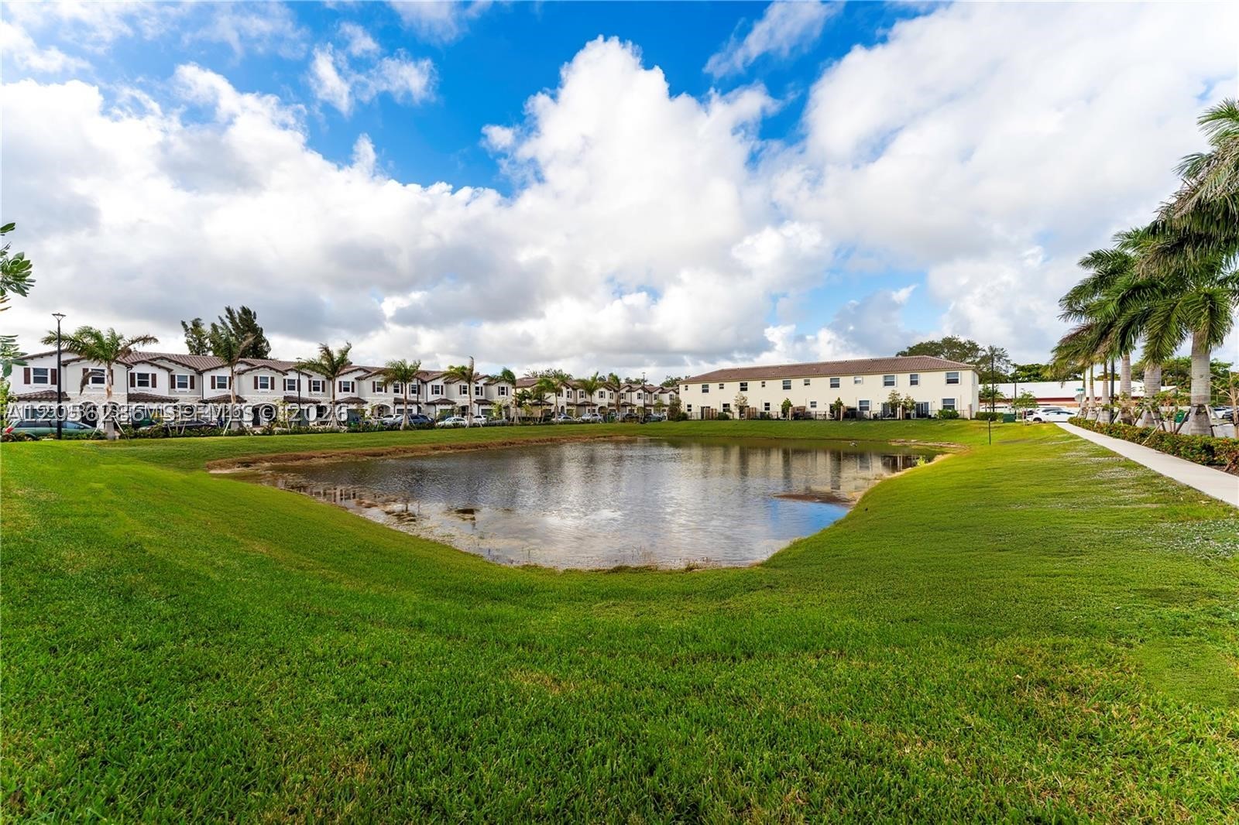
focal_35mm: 14
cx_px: 620
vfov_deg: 81.2
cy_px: 412
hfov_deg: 104.3
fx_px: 482
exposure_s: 1/800
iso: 100
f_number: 8
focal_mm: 14
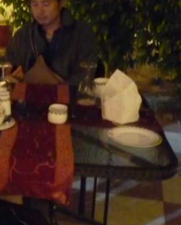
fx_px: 468
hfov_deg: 21.1
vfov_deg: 26.6
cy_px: 43
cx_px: -5
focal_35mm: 70
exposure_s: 1/4
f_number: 2.8
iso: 800
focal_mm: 4.4
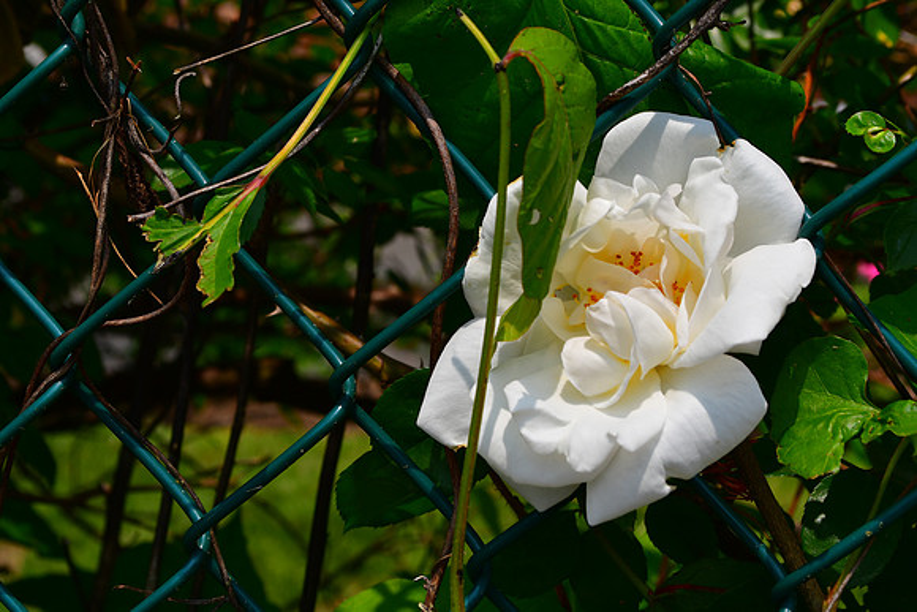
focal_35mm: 78
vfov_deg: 17.5
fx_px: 1987
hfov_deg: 26.0
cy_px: 306
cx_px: 458
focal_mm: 52
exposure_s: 1/500
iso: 200
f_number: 11
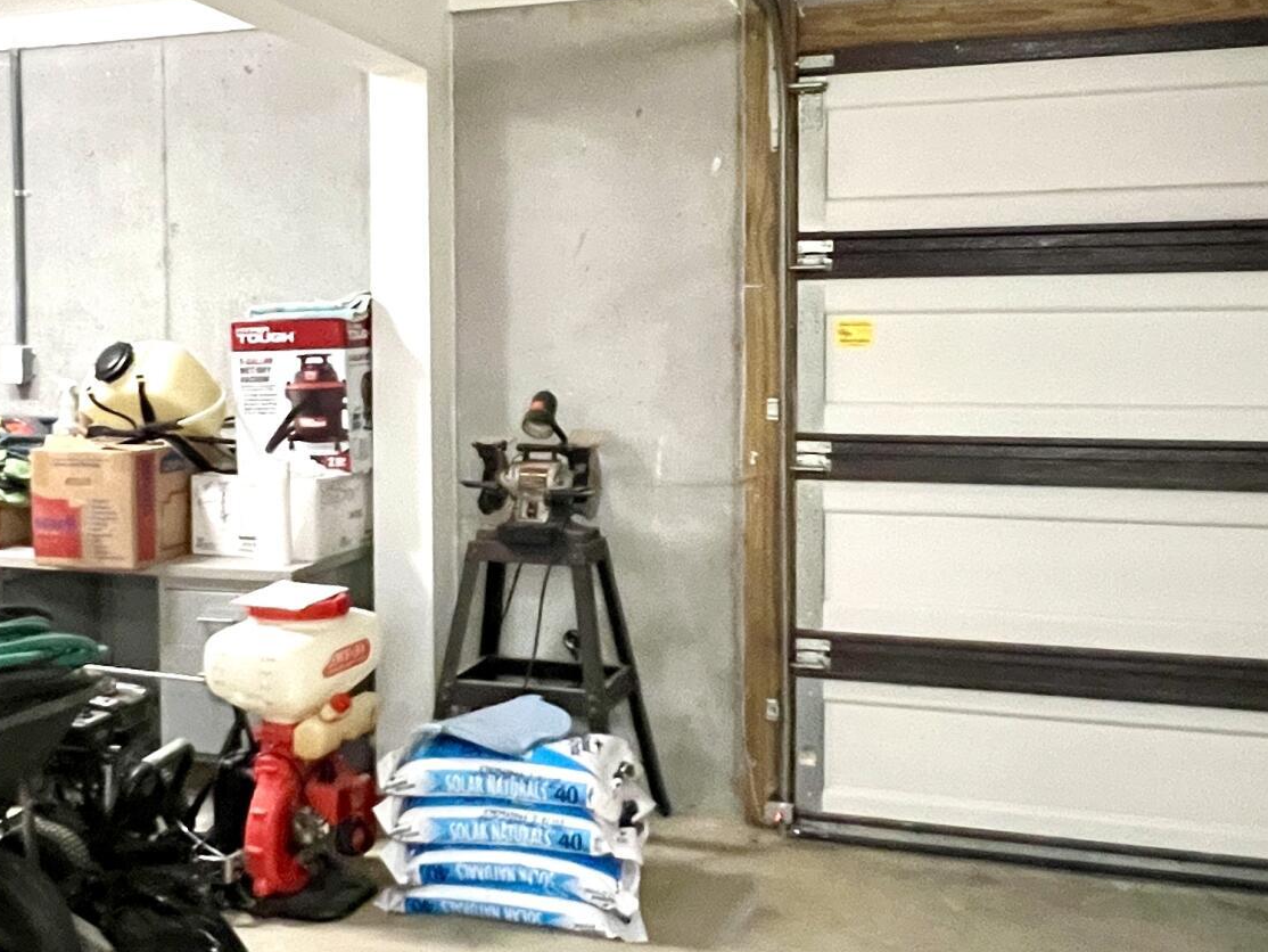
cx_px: 545
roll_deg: +1.1
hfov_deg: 52.4
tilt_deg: -2.1
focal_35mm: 35
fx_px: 1282
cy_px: 411
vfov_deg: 40.6
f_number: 1.8
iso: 1000
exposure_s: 1/40
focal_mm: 1.57
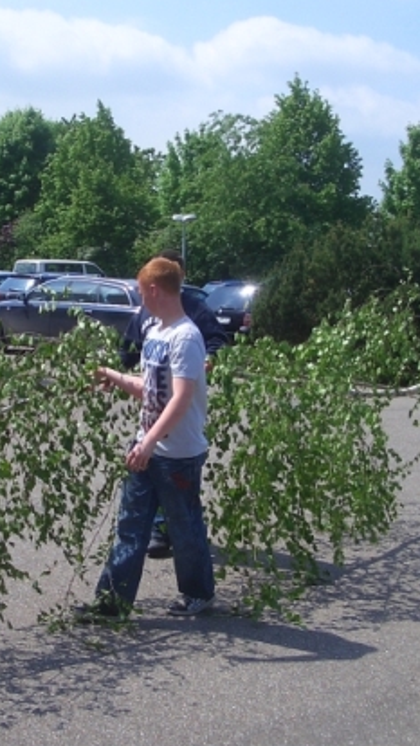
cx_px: 78
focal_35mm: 59
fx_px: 1168
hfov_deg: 20.1
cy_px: 333
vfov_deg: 35.4
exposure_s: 1/640
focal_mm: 5.8
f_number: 4.3
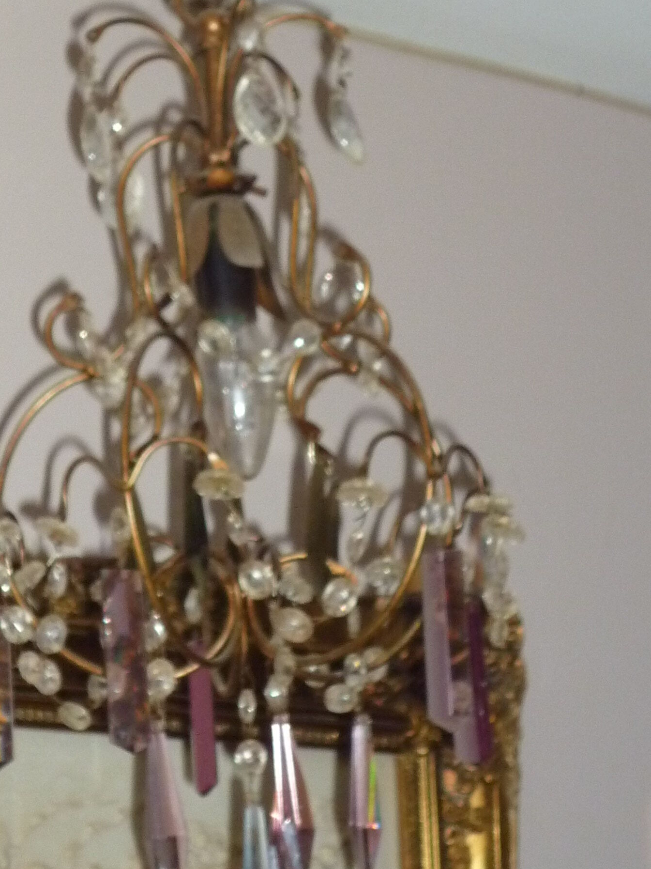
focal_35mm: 131
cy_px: 285
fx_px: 3286
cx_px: 167
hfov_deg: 11.3
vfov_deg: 15.0
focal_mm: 10.4
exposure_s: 1/80
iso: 250
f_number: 4.7
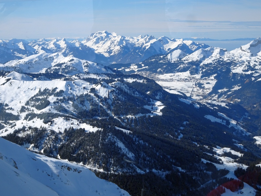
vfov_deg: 17.8
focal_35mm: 83
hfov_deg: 23.6
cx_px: 130
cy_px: 98
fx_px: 626
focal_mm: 14.12
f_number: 5
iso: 80
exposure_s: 1/640
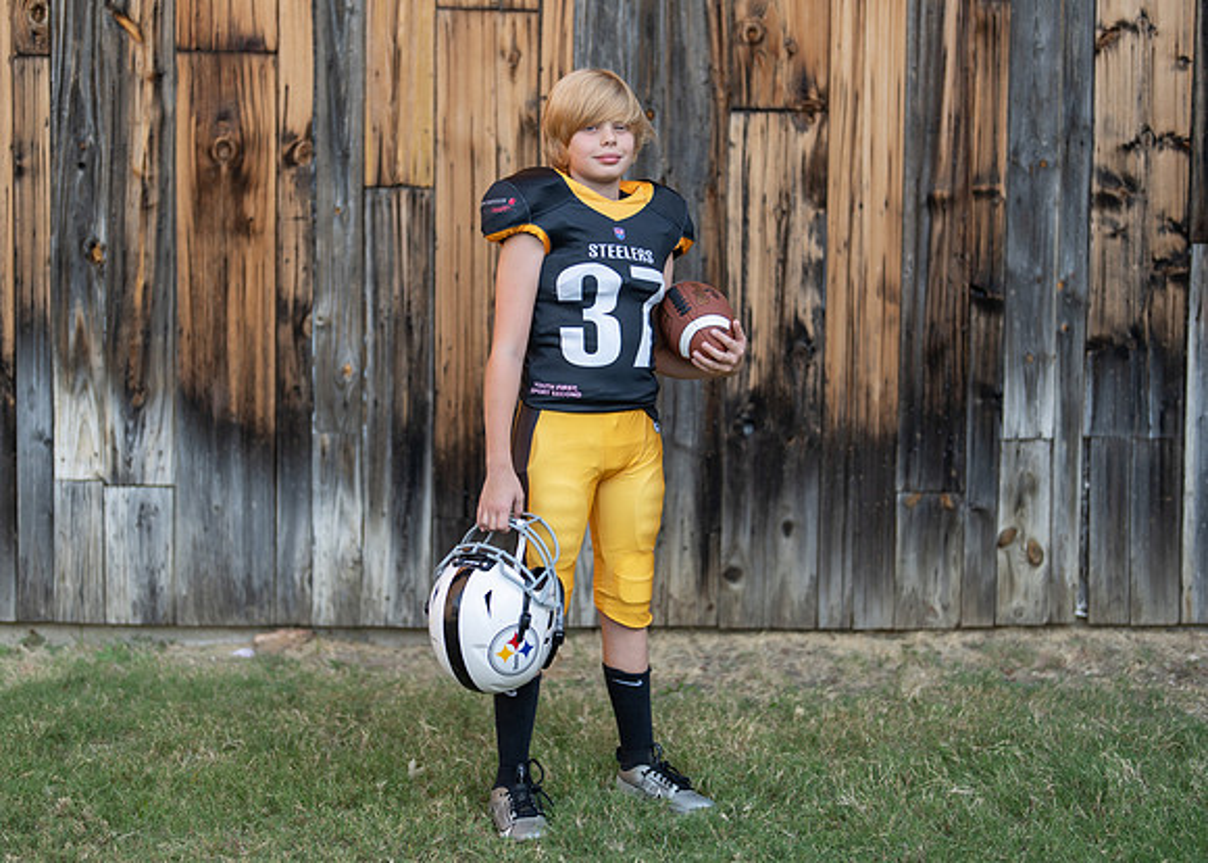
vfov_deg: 23.9
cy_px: 427
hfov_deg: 33.1
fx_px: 2035
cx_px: 616
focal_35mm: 59
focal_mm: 50
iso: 100
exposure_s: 1/2000
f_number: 1.2
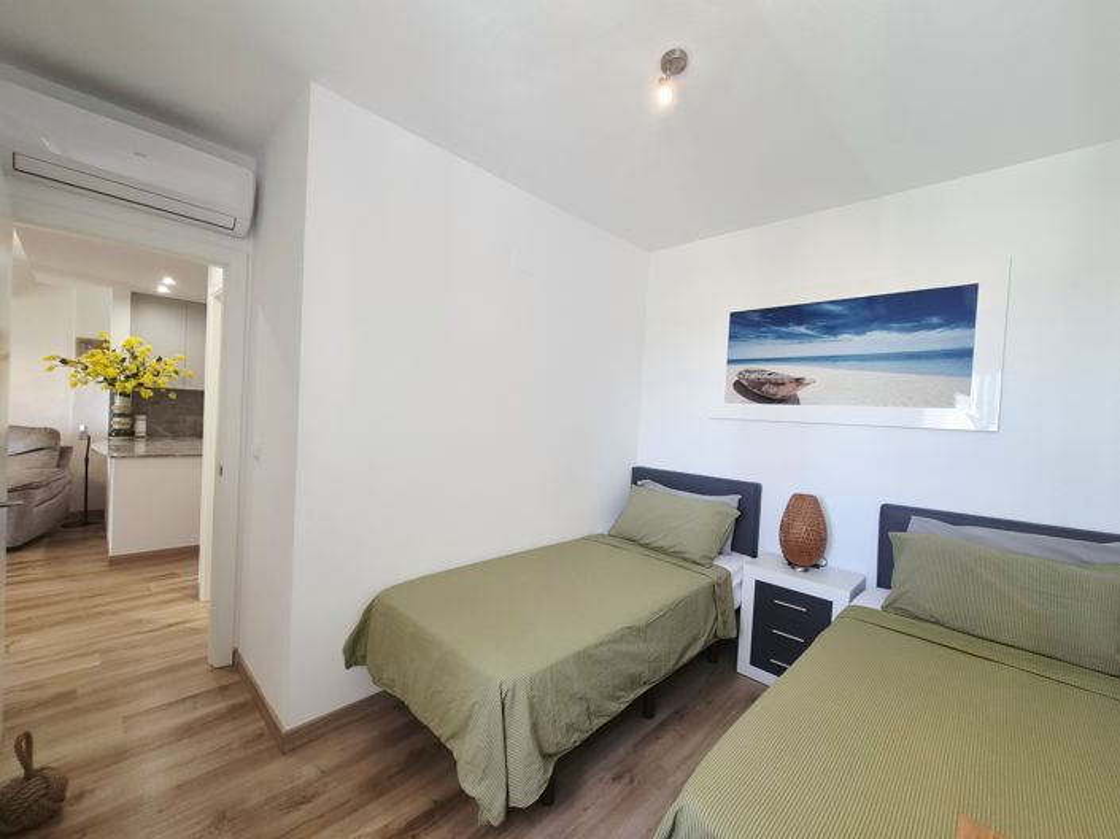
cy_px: 420
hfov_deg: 106.2
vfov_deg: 89.9
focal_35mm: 13
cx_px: 560
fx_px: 420
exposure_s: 1/100
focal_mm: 2.2
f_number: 2.2
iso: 200
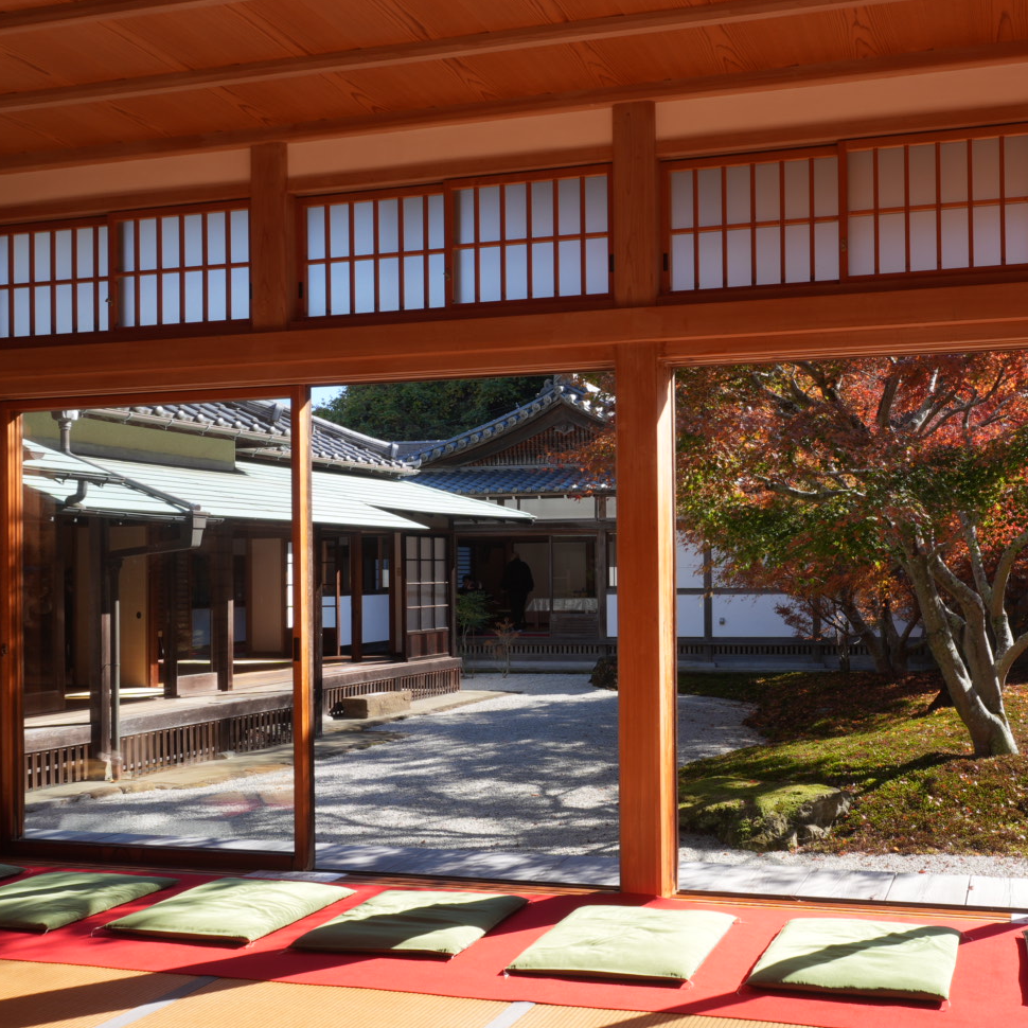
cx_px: 757
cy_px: 566
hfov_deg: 46.9
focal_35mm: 34
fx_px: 1142
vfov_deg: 48.4
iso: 100
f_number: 13
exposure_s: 1/40
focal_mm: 16
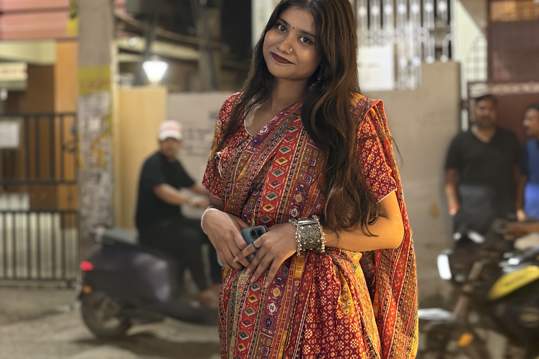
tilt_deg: +0.8
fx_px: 1093
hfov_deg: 27.7
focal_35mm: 73
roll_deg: +0.5
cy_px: 141
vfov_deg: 18.6
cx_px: 271
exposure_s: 1/32
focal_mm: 5.96
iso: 200
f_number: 1.6
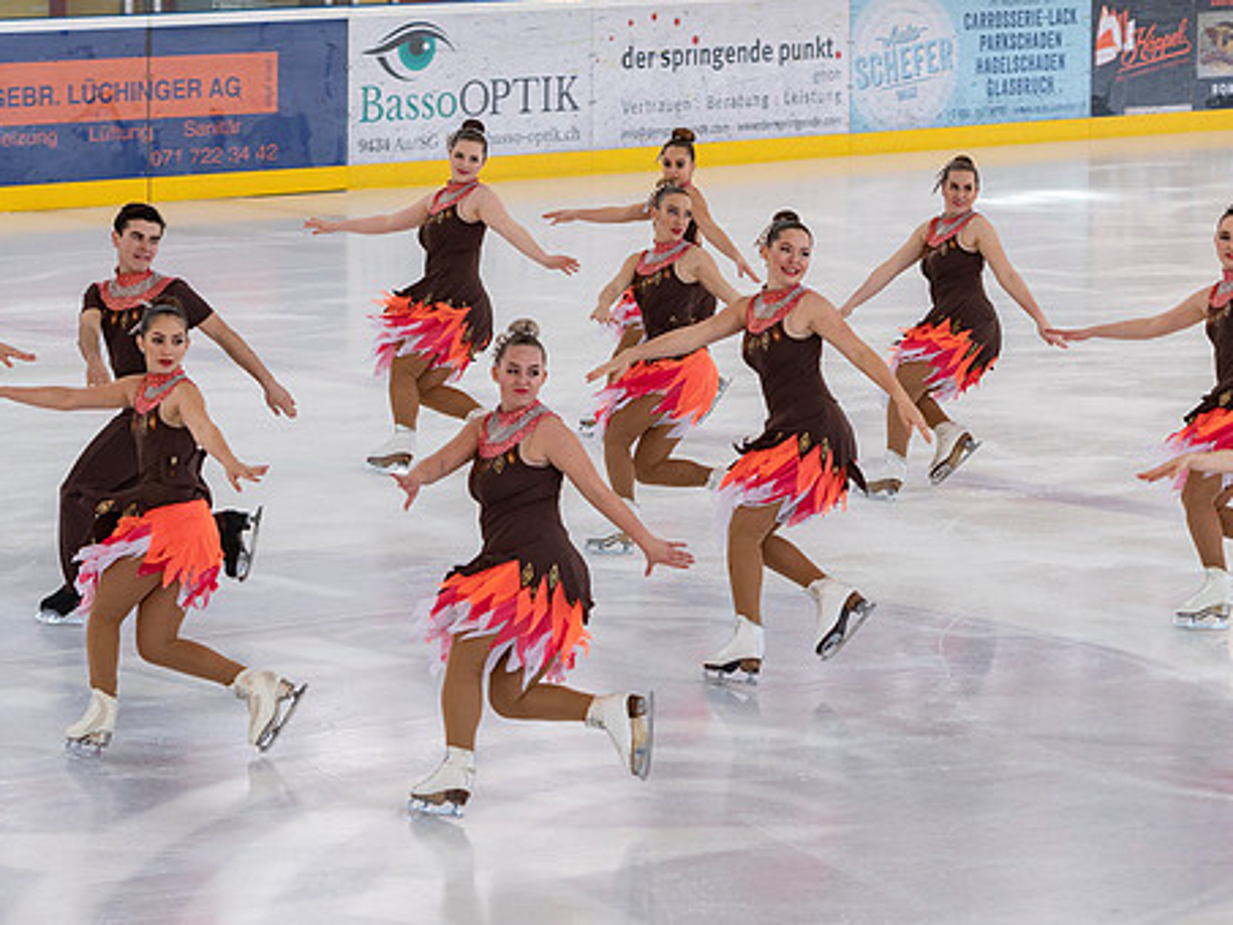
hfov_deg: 11.8
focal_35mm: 168
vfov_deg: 8.8
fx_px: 5986
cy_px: 413
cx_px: 737
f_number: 4
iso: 640
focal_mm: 90
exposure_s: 1/320
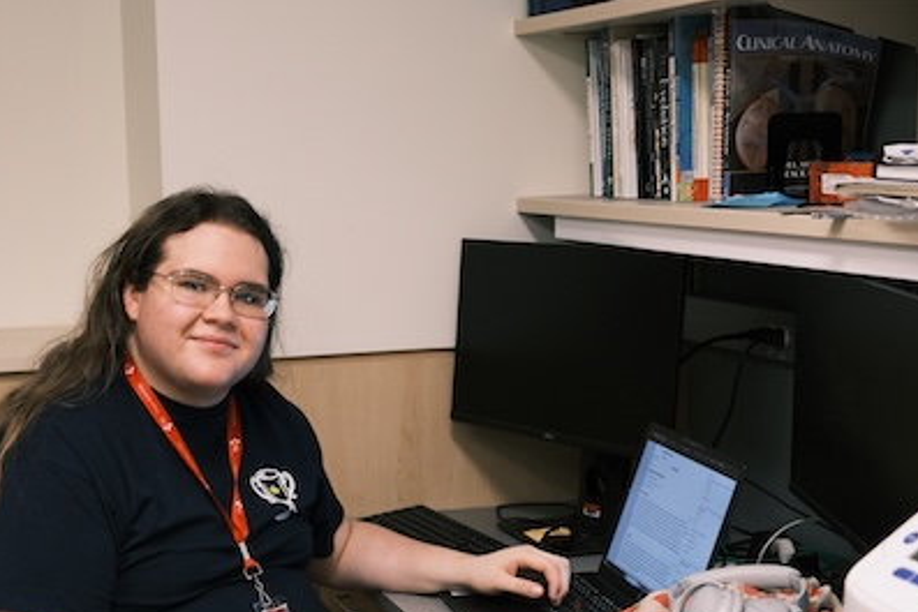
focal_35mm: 62
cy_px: 460
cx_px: 351
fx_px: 1581
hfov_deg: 32.2
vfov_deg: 21.7
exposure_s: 1/100
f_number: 2.8
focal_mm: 27
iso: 800
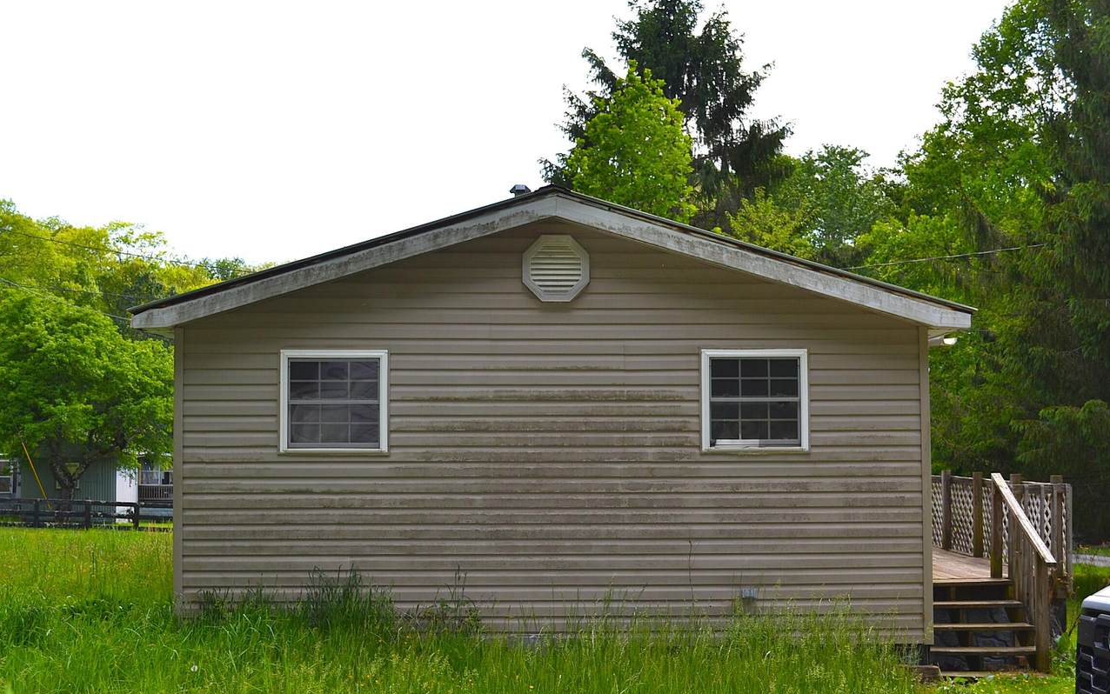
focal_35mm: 46
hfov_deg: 43.5
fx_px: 1392
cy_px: 364
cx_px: 556
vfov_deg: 28.0
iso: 100
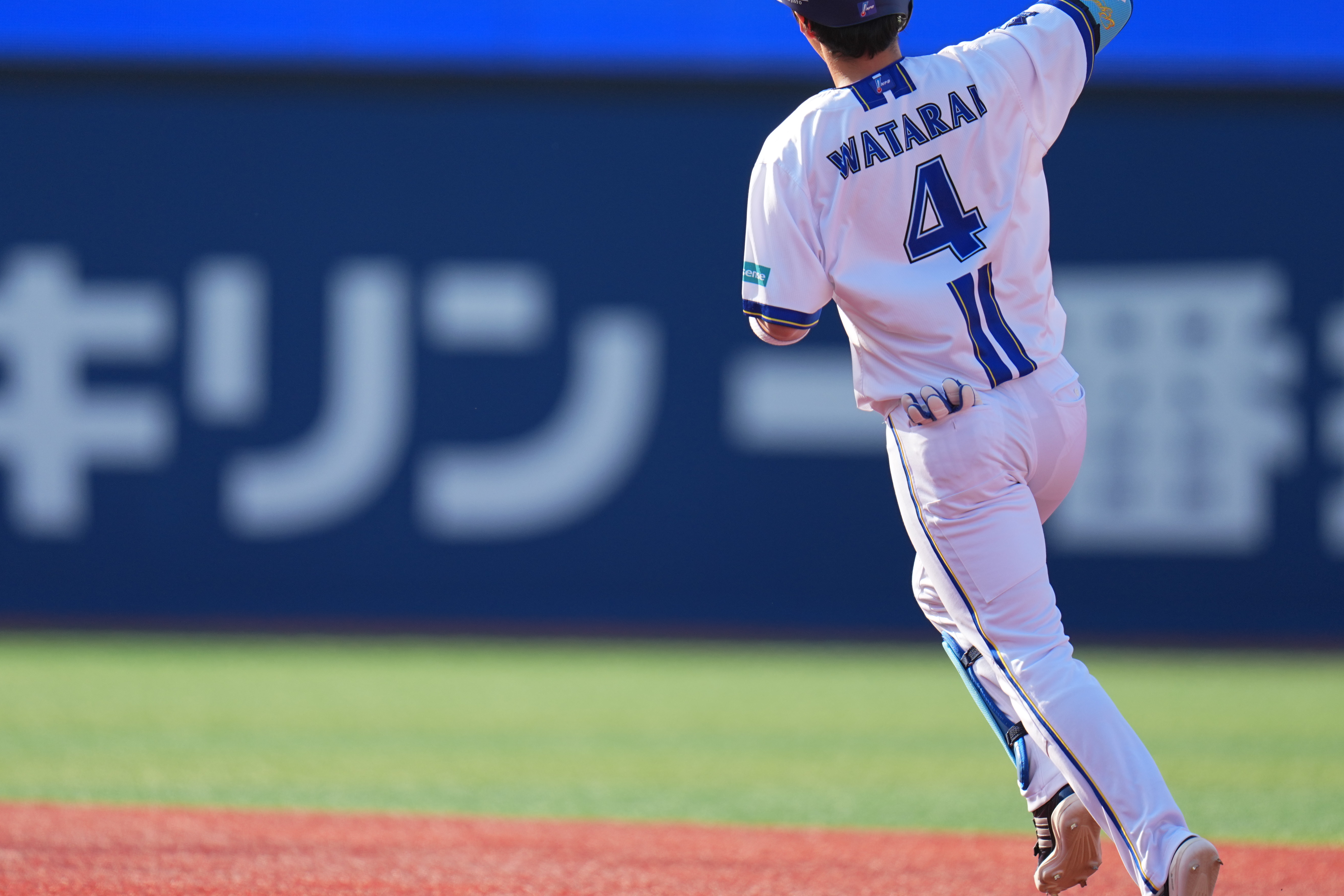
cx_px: 786
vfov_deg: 2.1
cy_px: 342
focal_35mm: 653
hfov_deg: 3.2
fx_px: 24377
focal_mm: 400
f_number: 2.8
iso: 250
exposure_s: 1/2000
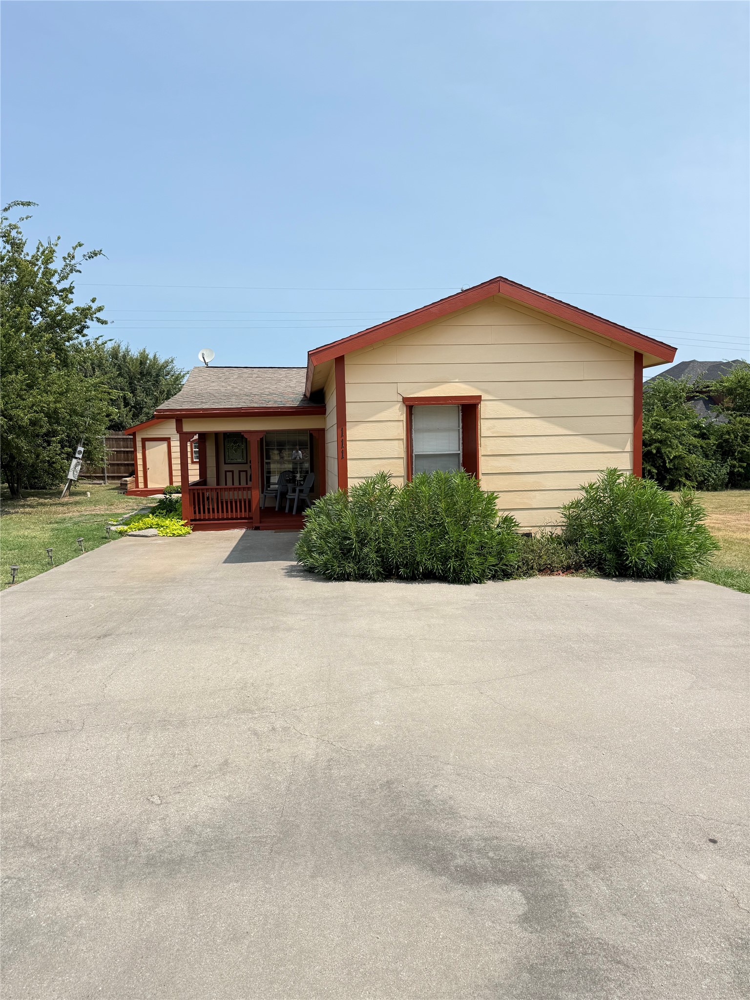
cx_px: 375
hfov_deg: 56.8
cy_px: 500
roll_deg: +0.3
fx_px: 693
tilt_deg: -2.5
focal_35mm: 24
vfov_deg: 71.6
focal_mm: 6.76
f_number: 1.78
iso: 80
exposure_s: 1/2801
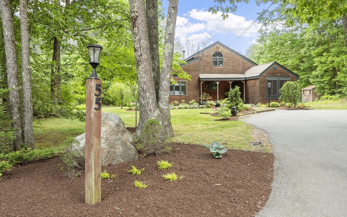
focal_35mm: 34
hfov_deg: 56.7
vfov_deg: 37.3
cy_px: 104
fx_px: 322
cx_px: 174
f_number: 8
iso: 640
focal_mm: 22
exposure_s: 1/125
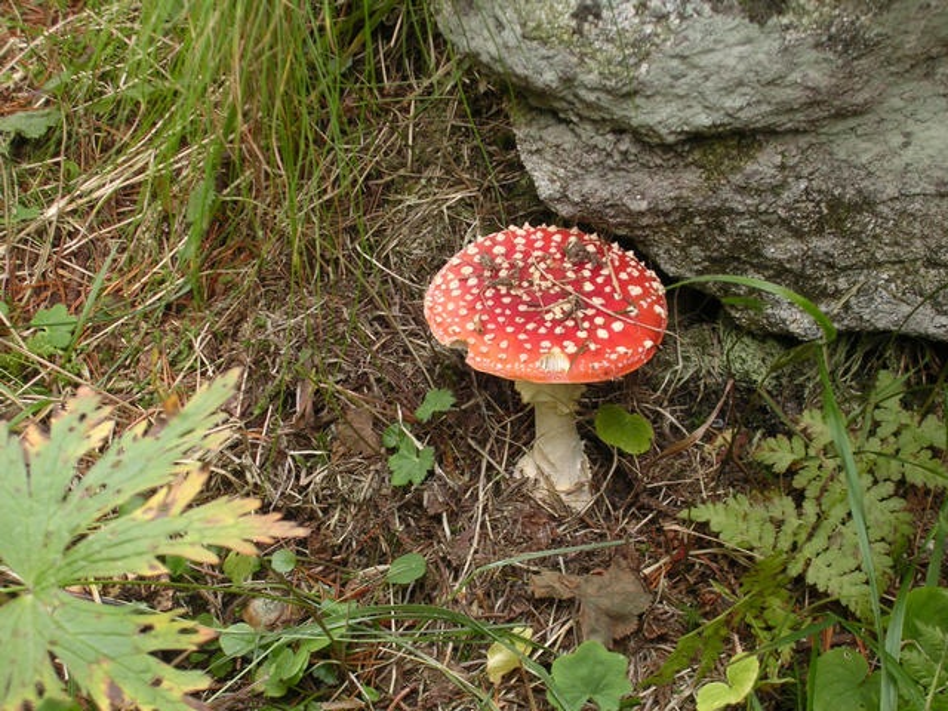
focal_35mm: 91
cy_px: 356
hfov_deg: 21.5
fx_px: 2492
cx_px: 474
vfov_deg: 16.2
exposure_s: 1/12.2
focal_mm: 13.7
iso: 100
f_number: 4.3
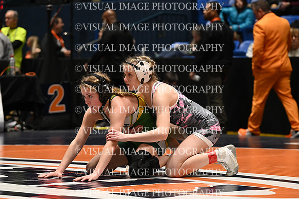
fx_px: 1205
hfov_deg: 14.2
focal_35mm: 145
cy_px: 100
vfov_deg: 9.5
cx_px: 150
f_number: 2.8
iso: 2500
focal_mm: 97
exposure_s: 1/767
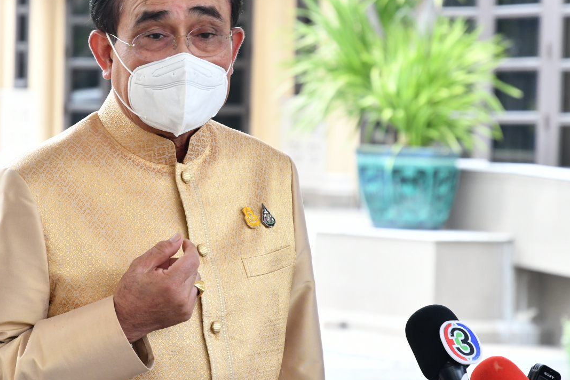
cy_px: 144
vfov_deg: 7.5
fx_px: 2881
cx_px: 173
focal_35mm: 182
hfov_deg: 11.3
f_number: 5
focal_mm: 80
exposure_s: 1/250
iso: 800
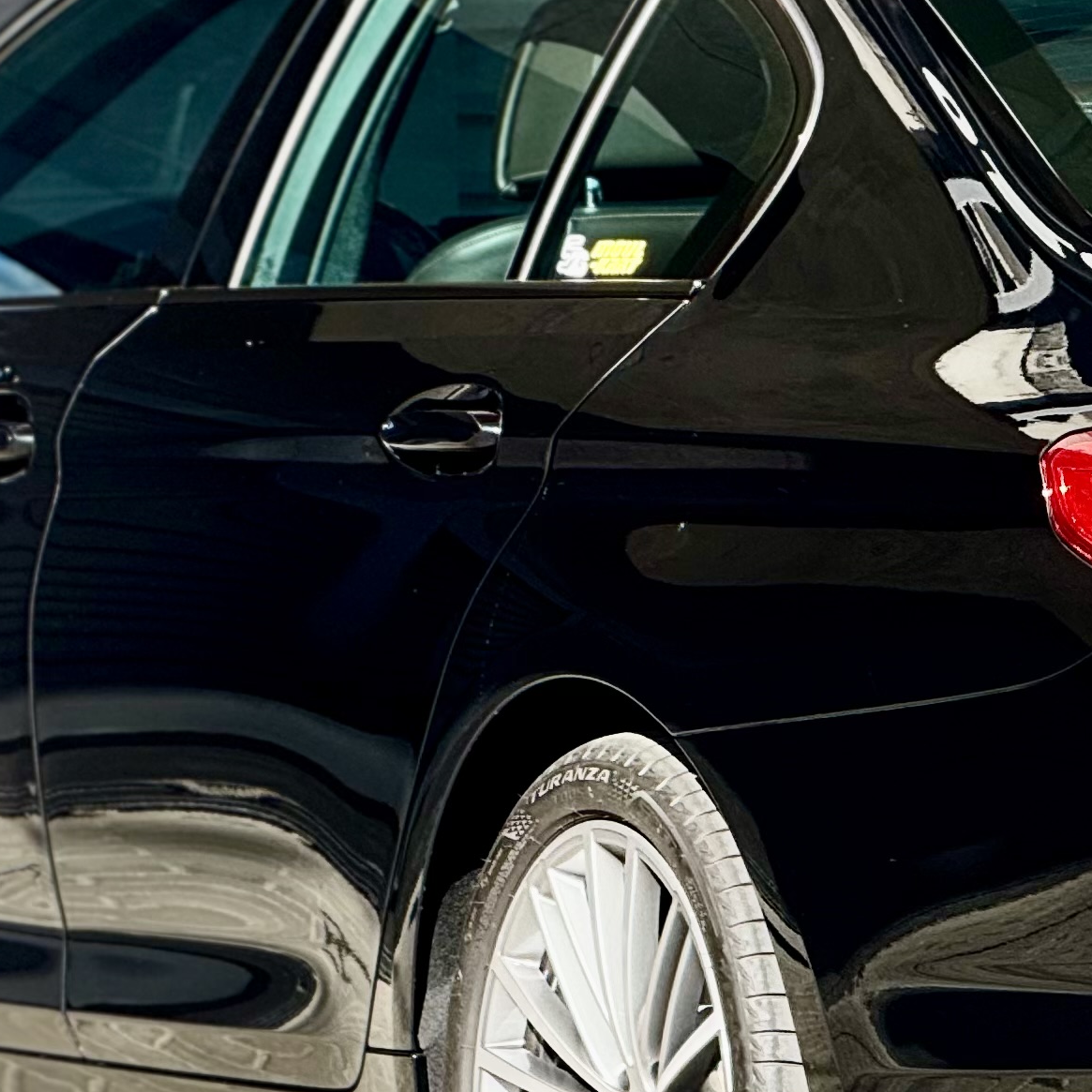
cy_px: 628
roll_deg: +0.9
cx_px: 1082
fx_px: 13098
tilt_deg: -1.4
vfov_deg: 4.8
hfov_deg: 4.8
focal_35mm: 367
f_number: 2.8
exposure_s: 1/373
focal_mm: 15.66
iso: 50
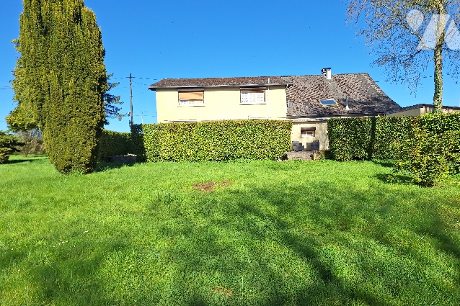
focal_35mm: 24
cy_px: 168
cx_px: 230
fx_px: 307
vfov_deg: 53.0
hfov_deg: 73.8
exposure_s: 1/2538
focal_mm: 5.54
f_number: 1.8
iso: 25
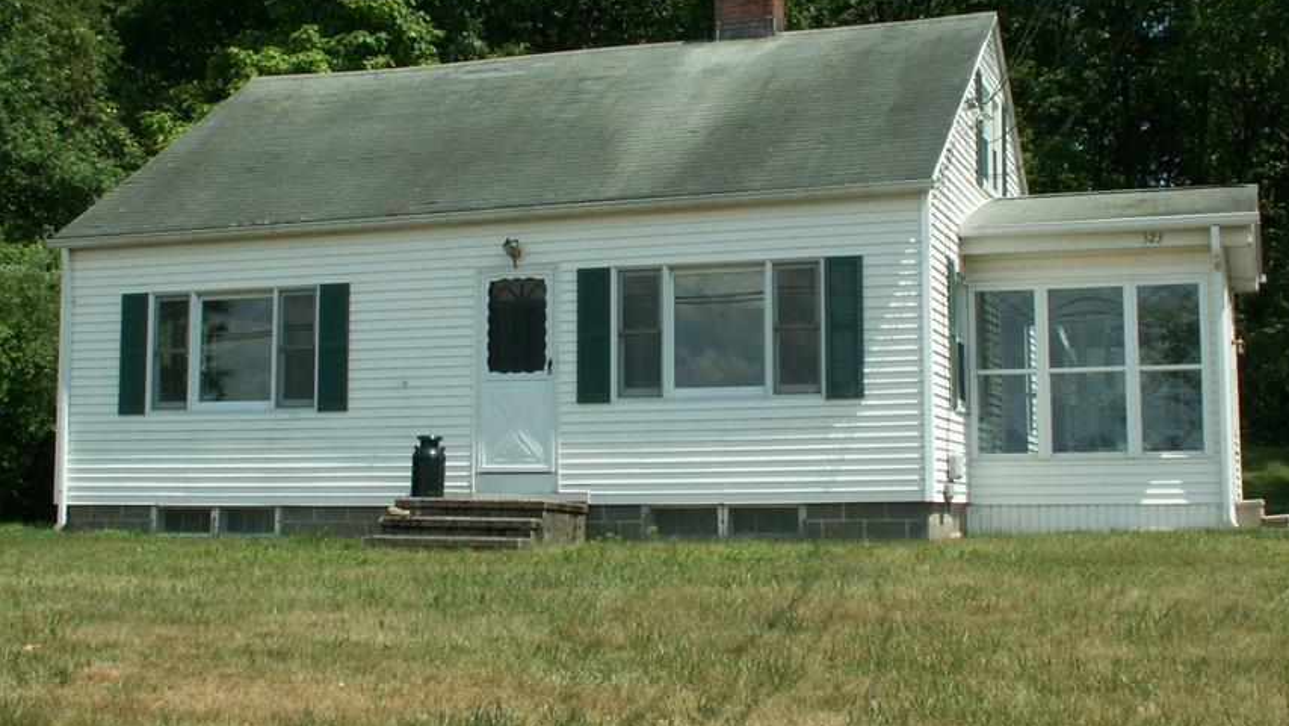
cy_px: 272
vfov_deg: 23.4
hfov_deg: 40.6
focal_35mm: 51
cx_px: 675
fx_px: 1743
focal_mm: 6.45
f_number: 7.1
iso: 50
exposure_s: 1/200
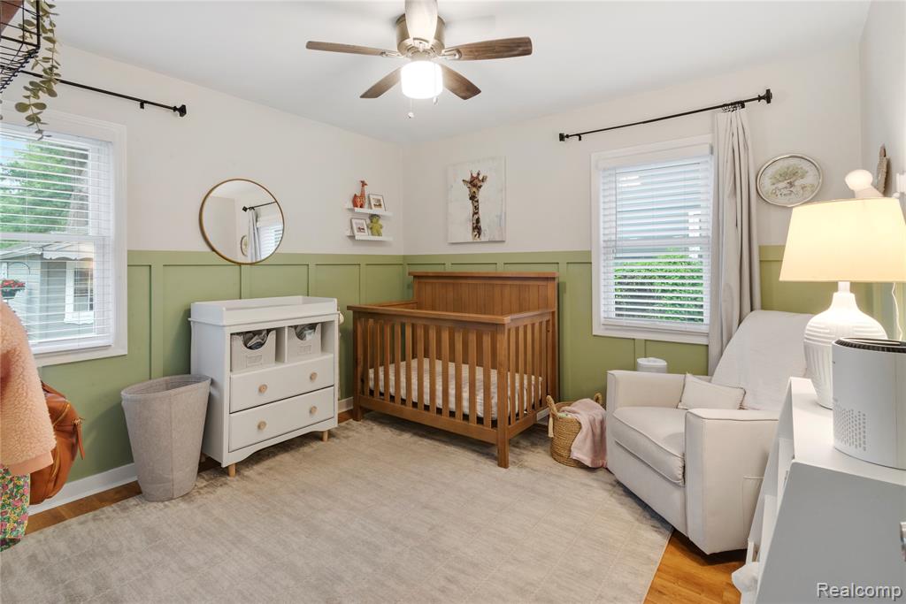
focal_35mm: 17
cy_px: 302
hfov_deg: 93.3
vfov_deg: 70.5
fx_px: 428
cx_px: 453
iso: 160
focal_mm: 17
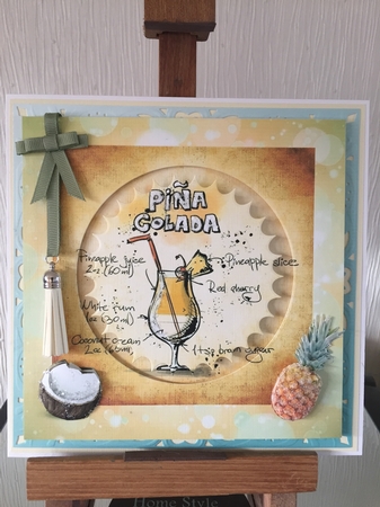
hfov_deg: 48.2
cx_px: 190
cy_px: 254
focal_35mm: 29
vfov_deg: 61.7
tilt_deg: -16.5
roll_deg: -1.6
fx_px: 425
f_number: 2.2
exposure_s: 1/33
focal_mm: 4.15
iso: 100
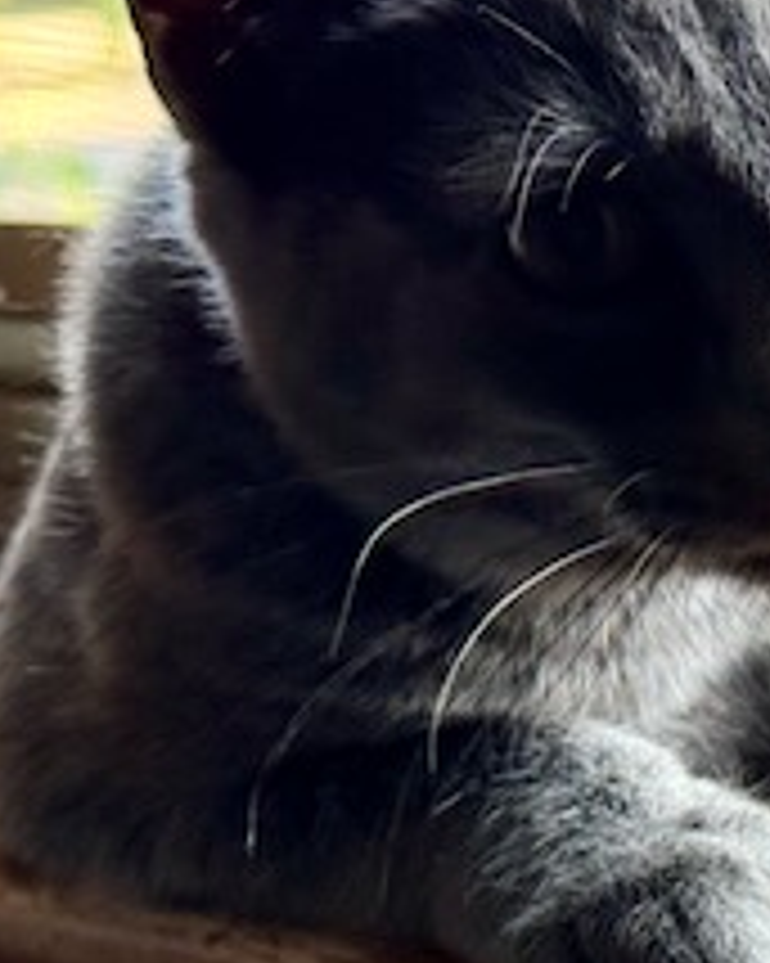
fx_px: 3991
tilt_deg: -13.1
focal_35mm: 140
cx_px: 1036
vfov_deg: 13.8
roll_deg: +4.2
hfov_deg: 10.7
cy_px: 554
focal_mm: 6.76
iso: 160
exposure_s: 1/60
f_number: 1.78
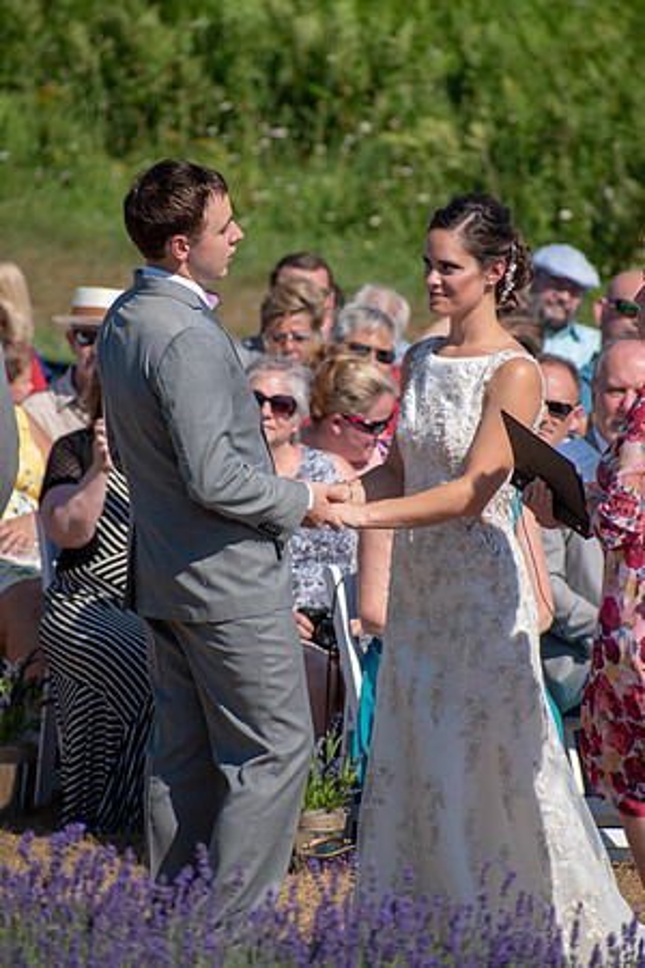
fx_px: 10884
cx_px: 322
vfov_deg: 5.1
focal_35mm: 405
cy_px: 484
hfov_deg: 3.4
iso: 360
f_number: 6
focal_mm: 270
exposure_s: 1/2000
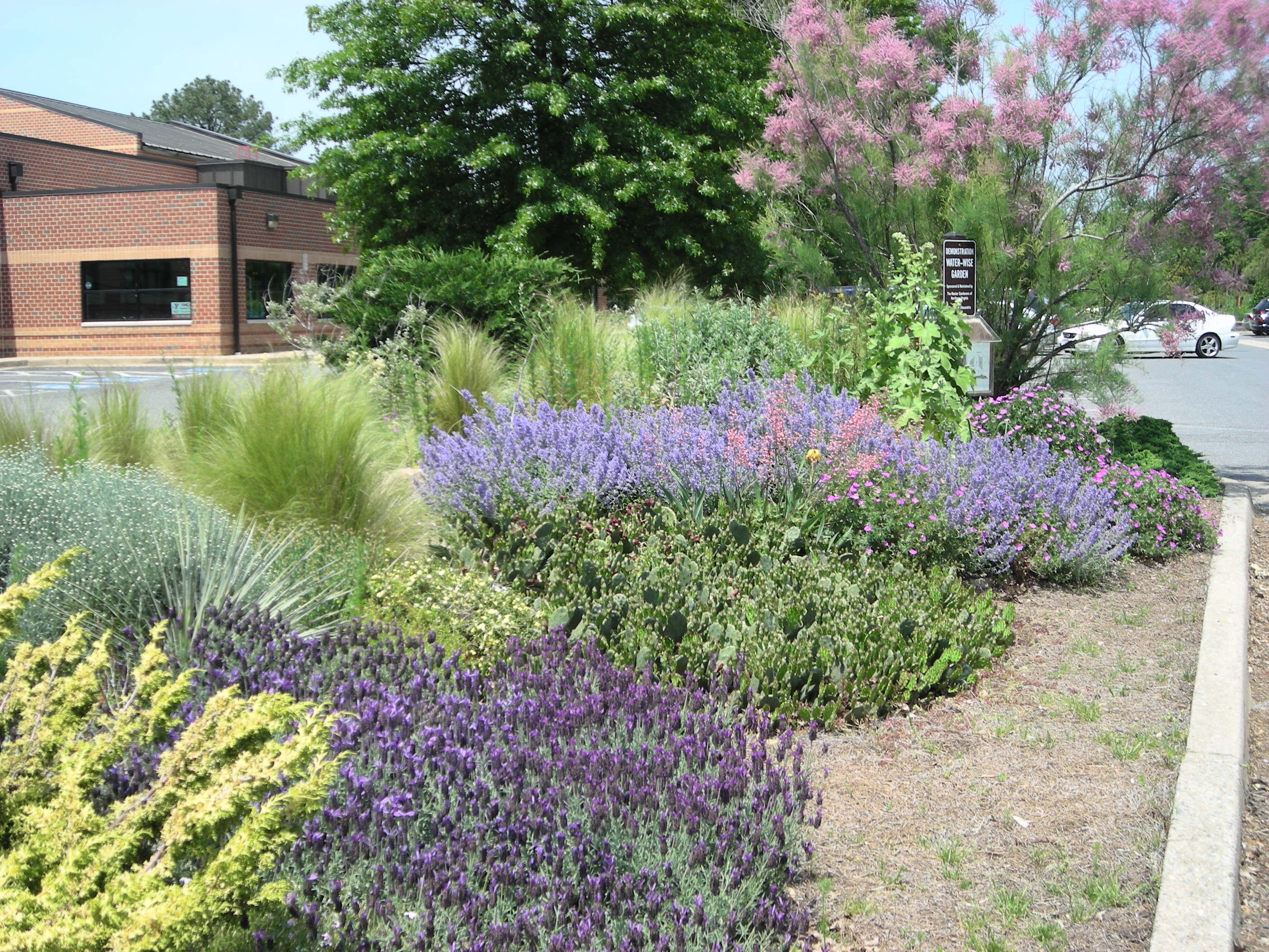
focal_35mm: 47
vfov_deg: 30.9
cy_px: 476
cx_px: 634
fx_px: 1723
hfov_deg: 40.4
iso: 50
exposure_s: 1/350
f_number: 3.4
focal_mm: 7.8
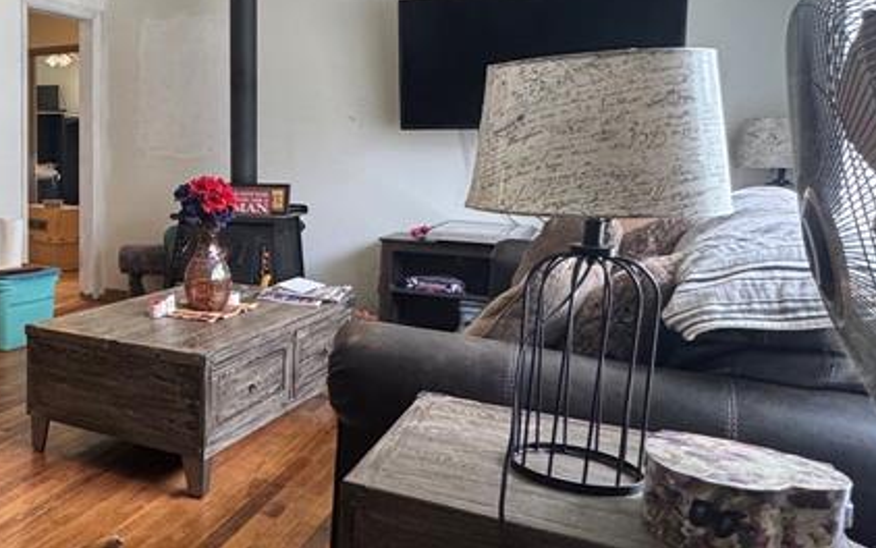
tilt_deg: -4.7
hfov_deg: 45.5
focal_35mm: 36
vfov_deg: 35.2
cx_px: 0
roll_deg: +0.1
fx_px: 860
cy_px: 218
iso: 250
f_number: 2.2
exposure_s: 1/60
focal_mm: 2.22
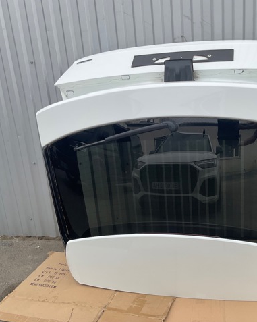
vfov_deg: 48.0
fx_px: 362
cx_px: 171
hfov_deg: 38.7
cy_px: 161
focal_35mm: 38
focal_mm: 3
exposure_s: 1/599
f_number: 1.8
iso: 16
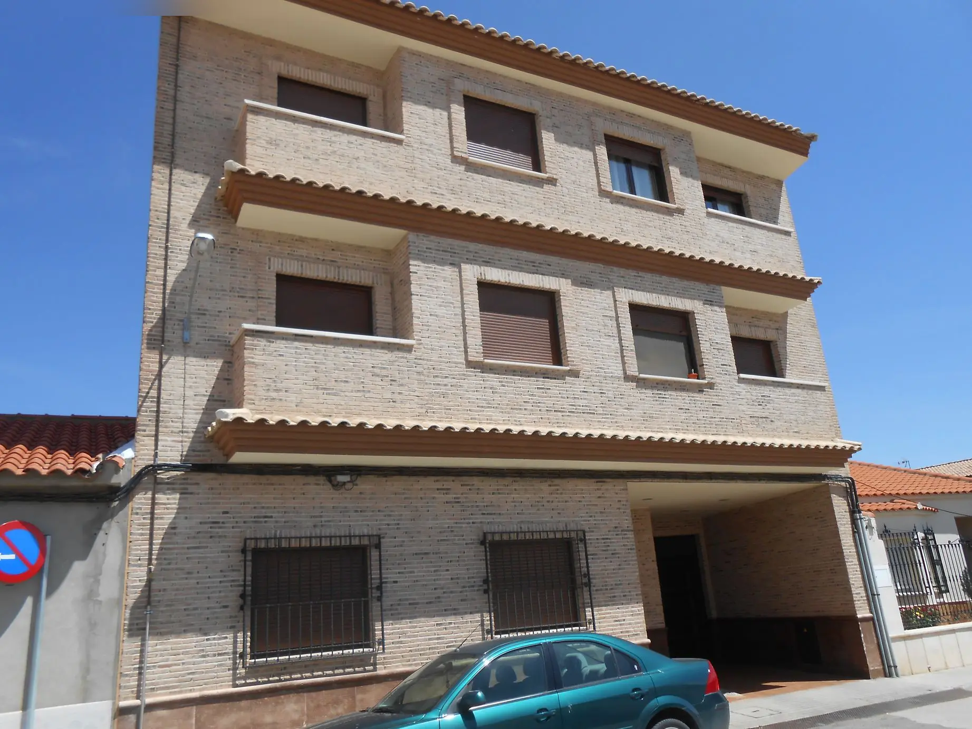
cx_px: 486
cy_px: 364
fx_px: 730
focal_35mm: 26
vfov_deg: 53.1
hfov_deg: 67.3
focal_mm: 4.6
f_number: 3.5
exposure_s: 1/1000
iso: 80
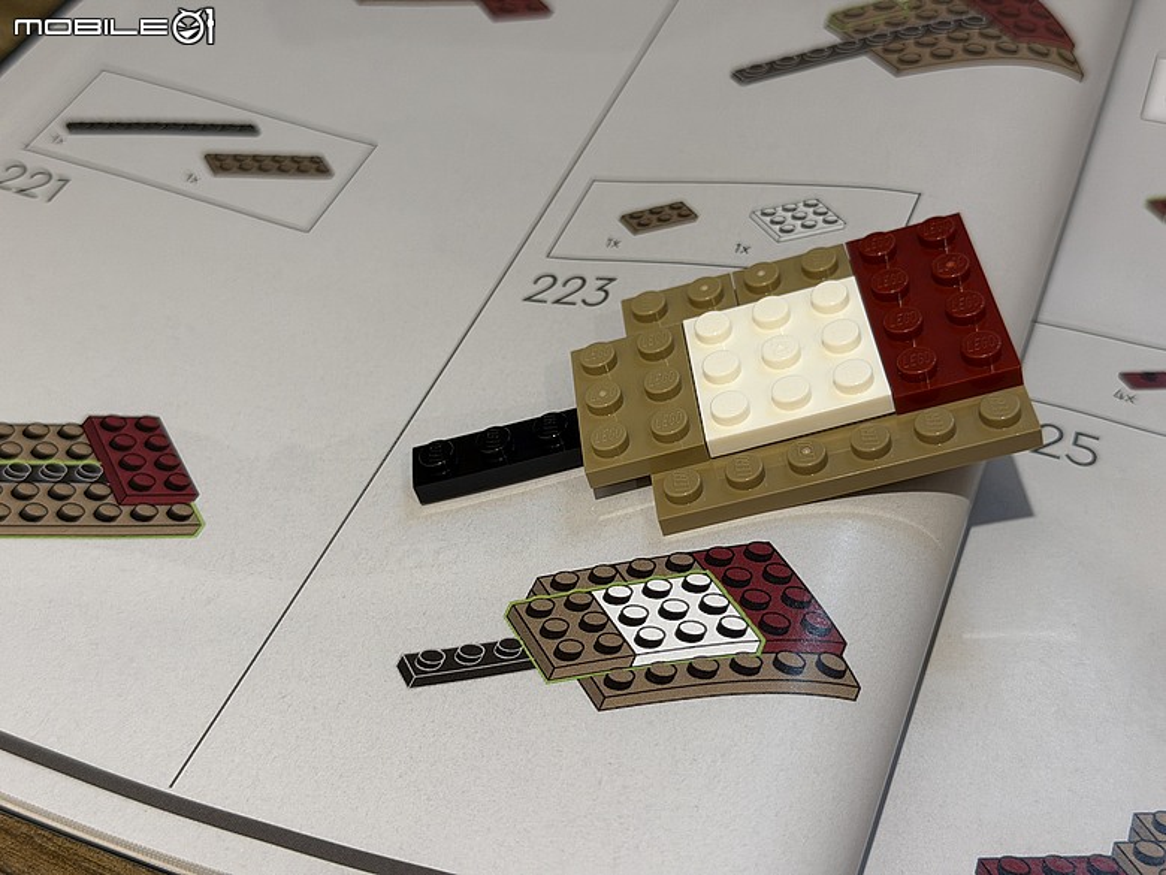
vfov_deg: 30.3
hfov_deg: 39.7
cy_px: 438
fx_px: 1617
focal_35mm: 48
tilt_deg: -48.0
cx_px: 583
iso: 160
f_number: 1.78
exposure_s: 1/60
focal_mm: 6.76
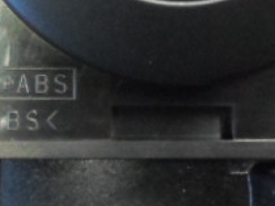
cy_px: -143
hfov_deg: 16.2
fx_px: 968
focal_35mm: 122
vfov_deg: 11.4
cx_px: 114
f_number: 2.5
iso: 400
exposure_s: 1/20
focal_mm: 4.5
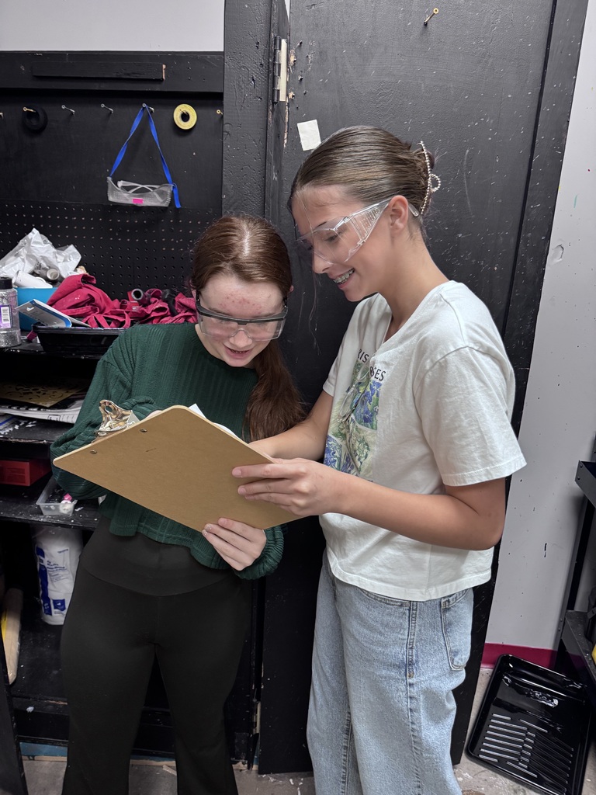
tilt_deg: -17.9
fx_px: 551
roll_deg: -1.0
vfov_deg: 71.6
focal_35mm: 24
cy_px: 398
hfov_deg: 56.8
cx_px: 298
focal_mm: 6.76
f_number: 1.78
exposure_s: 1/60
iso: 320
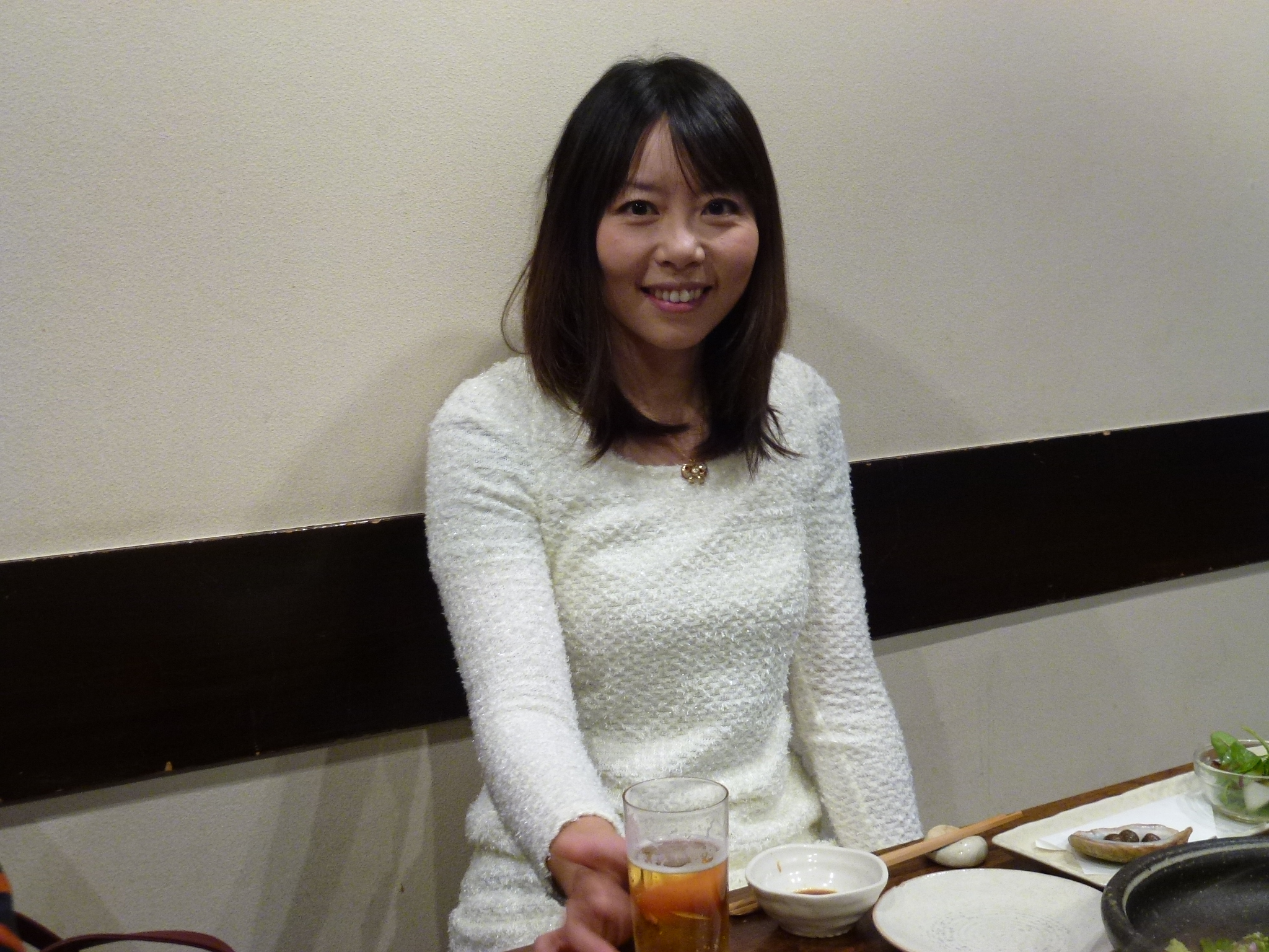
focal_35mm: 41
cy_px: 476
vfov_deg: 35.1
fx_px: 1503
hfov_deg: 45.8
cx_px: 634
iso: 200
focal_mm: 7.4
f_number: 3.9
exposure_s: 1/5
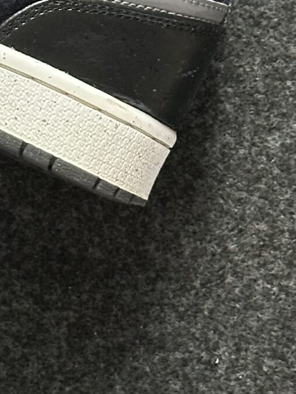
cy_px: 167
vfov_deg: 10.8
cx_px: -175
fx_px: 2084
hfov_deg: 7.9
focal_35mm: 183
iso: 500
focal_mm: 6.86
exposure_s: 1/33
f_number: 1.78
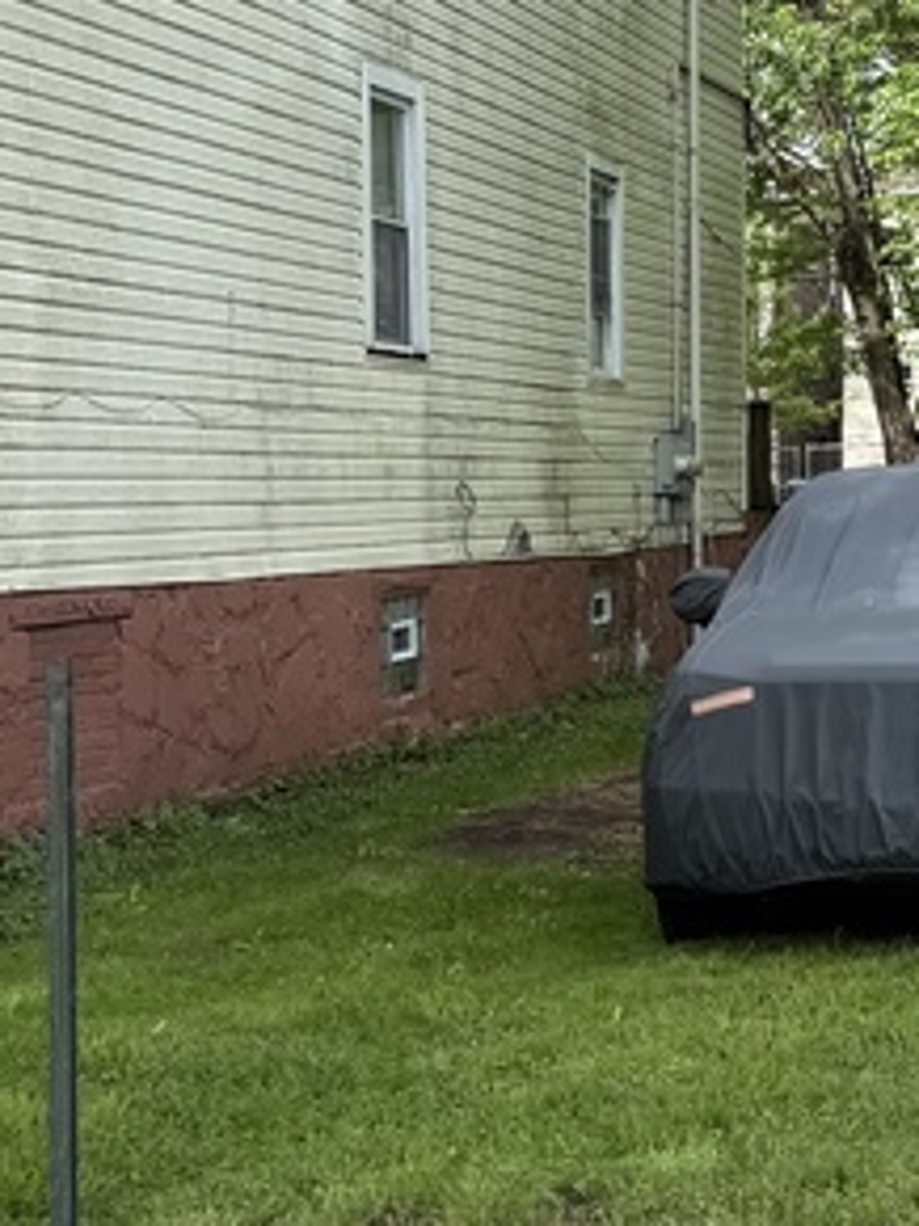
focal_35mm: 89
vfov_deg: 22.0
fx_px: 3153
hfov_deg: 16.0
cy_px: 565
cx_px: 1058
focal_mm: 6.76
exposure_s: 1/1250
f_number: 1.78
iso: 80
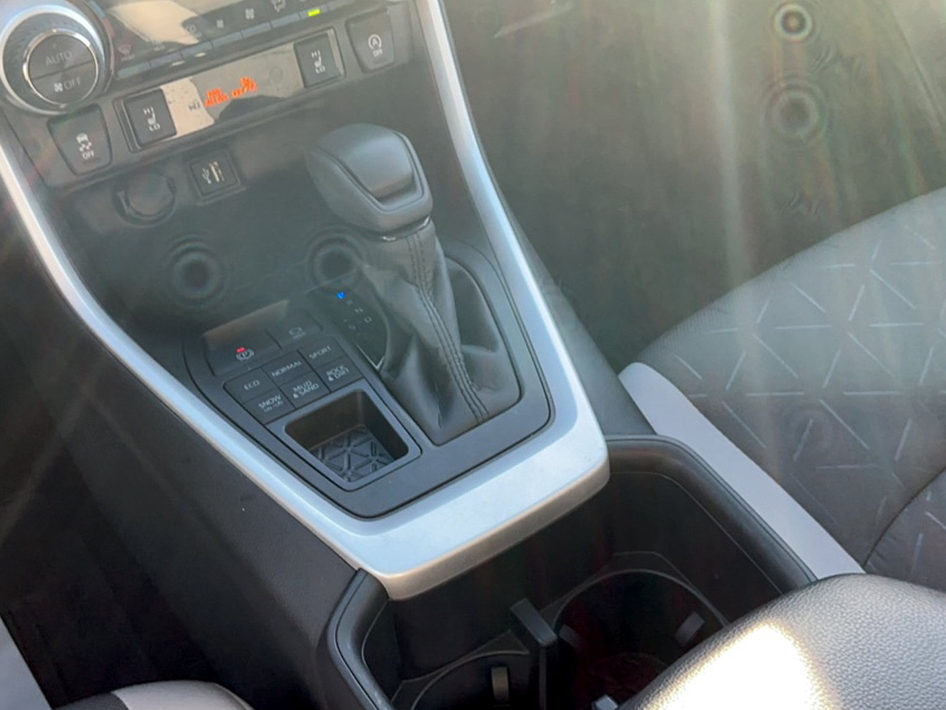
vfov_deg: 41.8
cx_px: 446
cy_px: 380
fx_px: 929
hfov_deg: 53.9
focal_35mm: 34
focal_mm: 3
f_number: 1.8
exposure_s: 1/60
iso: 32
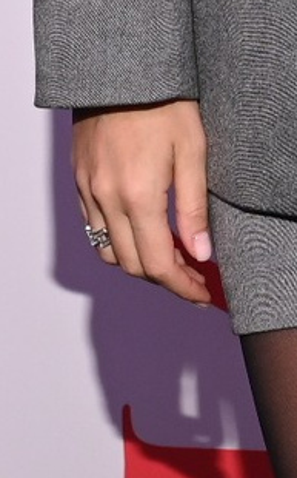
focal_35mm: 295
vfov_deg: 6.7
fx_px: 3831
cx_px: 479
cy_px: -710
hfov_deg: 4.4
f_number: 5
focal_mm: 35
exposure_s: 1/125
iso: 640
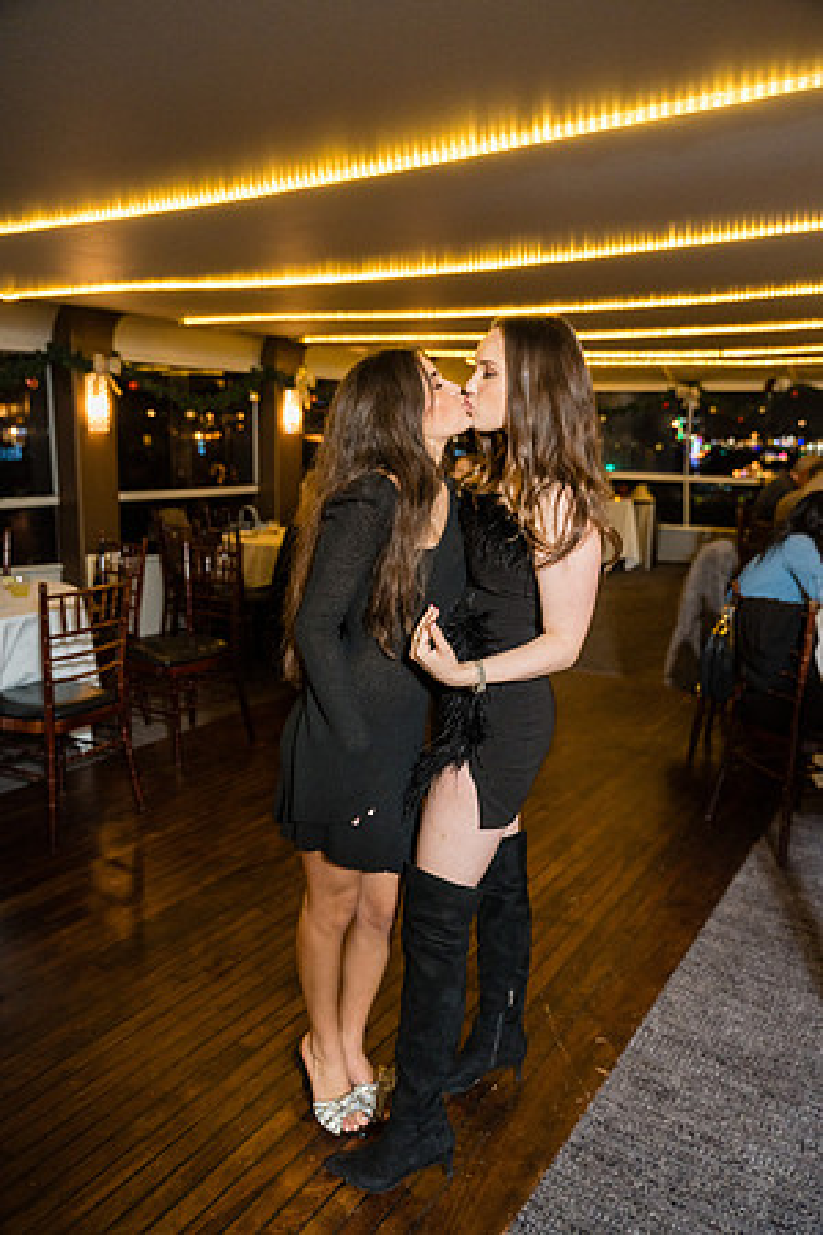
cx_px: 412
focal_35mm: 28
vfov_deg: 65.5
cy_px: 618
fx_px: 960
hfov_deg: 46.4
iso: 3200
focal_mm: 28
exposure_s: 1/250
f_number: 2.8
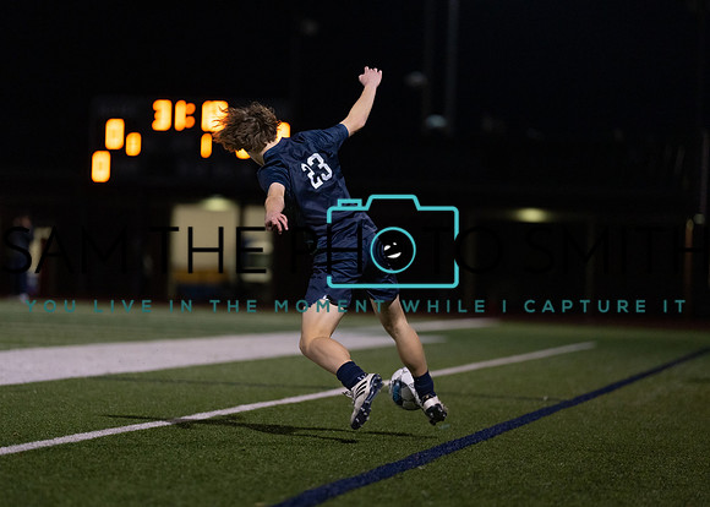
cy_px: 255
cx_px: 318
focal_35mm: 212
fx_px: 4273
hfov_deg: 9.5
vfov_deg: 6.8
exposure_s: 1/1250
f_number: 2.8
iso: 2500
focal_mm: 191
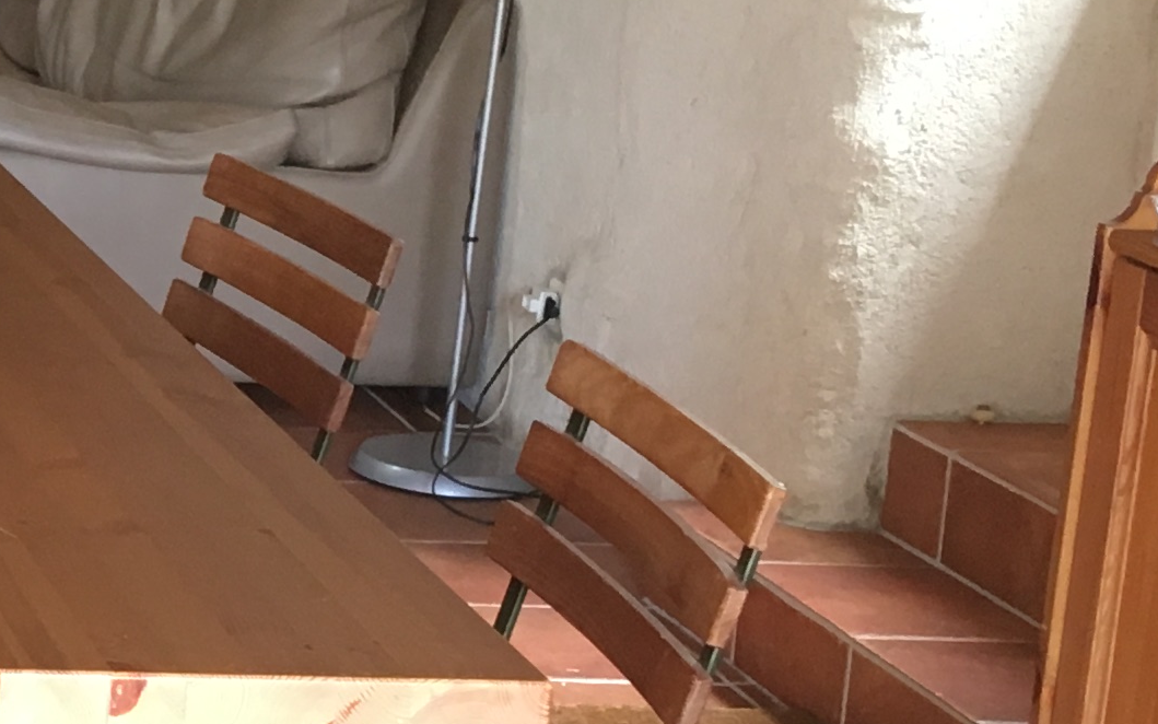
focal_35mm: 117
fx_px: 3693
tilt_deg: -13.5
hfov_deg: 16.4
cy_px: 303
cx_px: -546
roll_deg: -2.1
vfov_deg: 11.2
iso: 100
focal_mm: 4.15
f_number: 2.2
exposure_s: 1/33
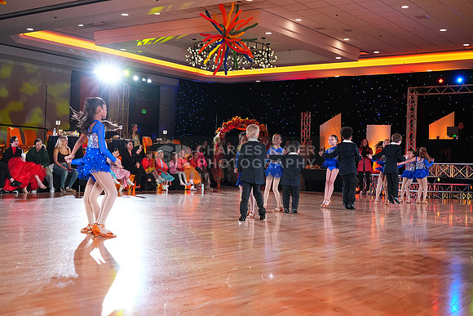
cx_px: 236
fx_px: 605
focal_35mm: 46
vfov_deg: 29.3
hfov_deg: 42.7
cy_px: 158
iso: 5000
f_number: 5
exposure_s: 1/400
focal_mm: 46
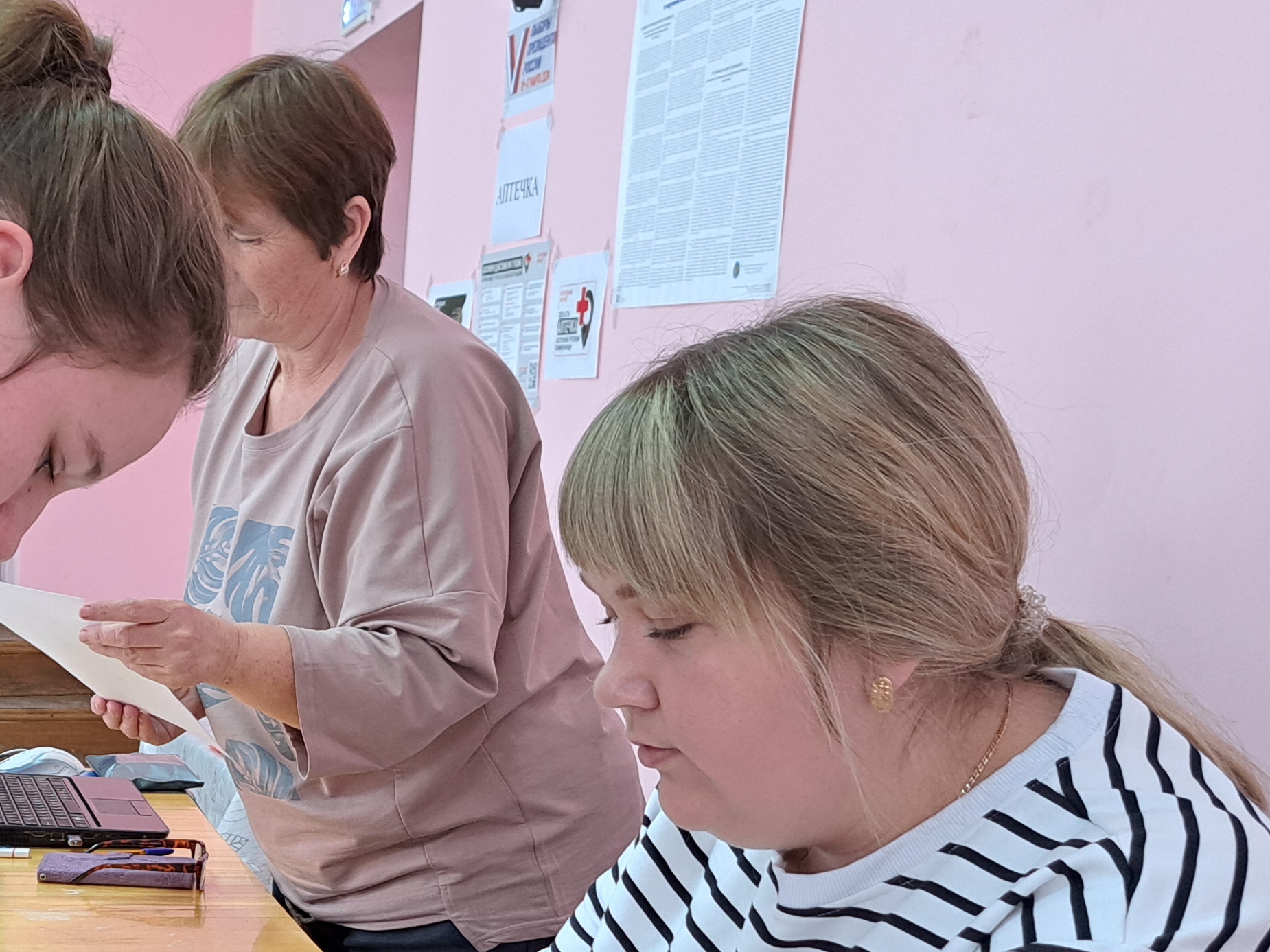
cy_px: 938
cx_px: -10
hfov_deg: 29.9
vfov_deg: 23.5
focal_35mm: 60
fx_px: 2201
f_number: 1.8
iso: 100
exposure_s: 1/50
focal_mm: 5.23
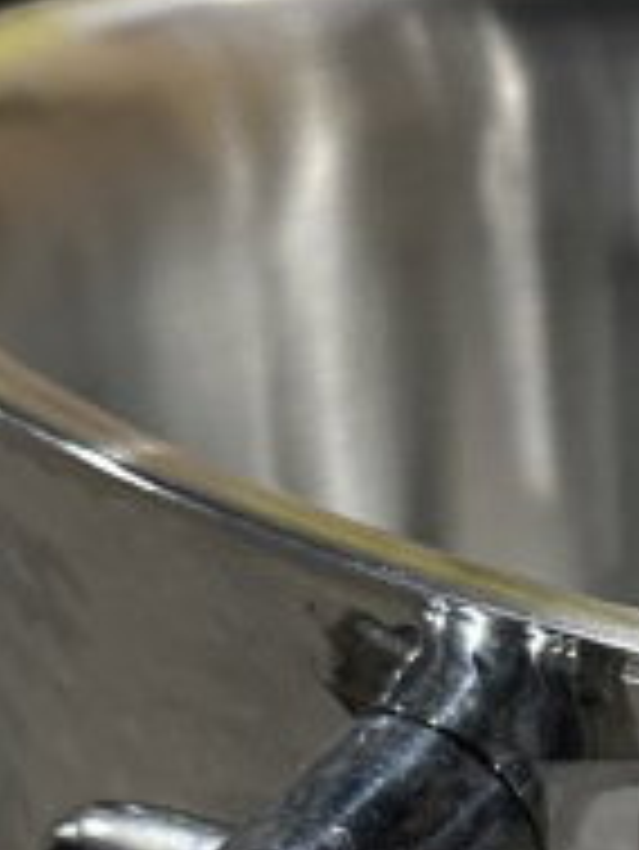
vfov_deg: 17.8
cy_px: 1118
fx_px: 2532
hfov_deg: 13.6
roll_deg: -8.4
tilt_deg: -30.4
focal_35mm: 103
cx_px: 932
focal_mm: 6.86
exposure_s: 1/60
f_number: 1.78
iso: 500
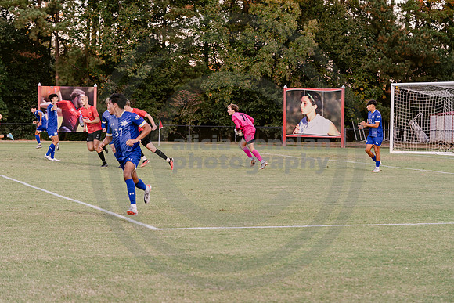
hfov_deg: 22.6
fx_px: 1135
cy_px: 152
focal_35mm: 90
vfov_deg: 15.2
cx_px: 227
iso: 640
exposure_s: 1/200
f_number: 4
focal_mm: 90
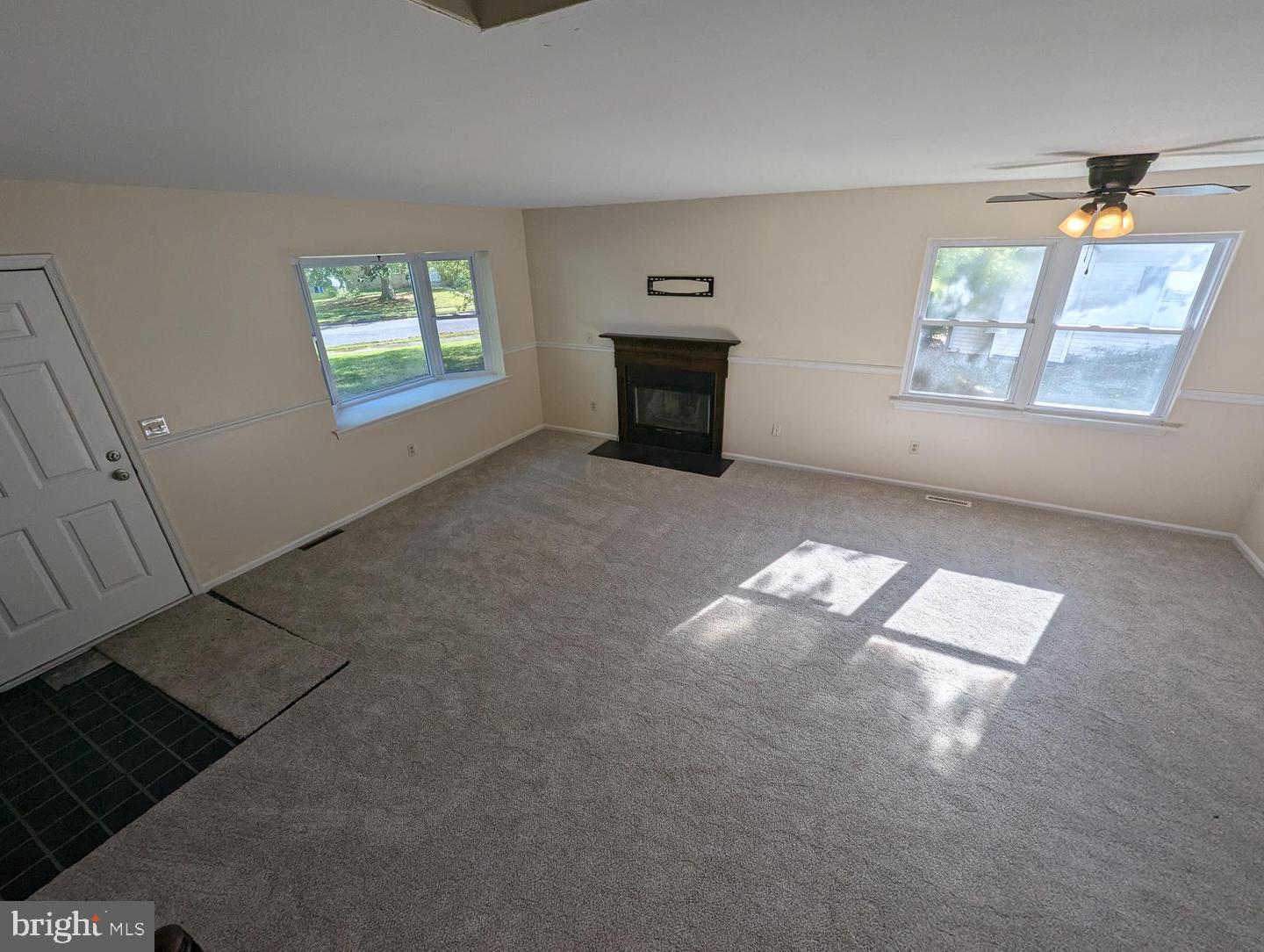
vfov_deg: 90.1
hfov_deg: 106.1
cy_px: 476
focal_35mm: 13
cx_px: 632
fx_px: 475
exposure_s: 1/240
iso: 38
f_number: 2.2
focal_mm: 1.95
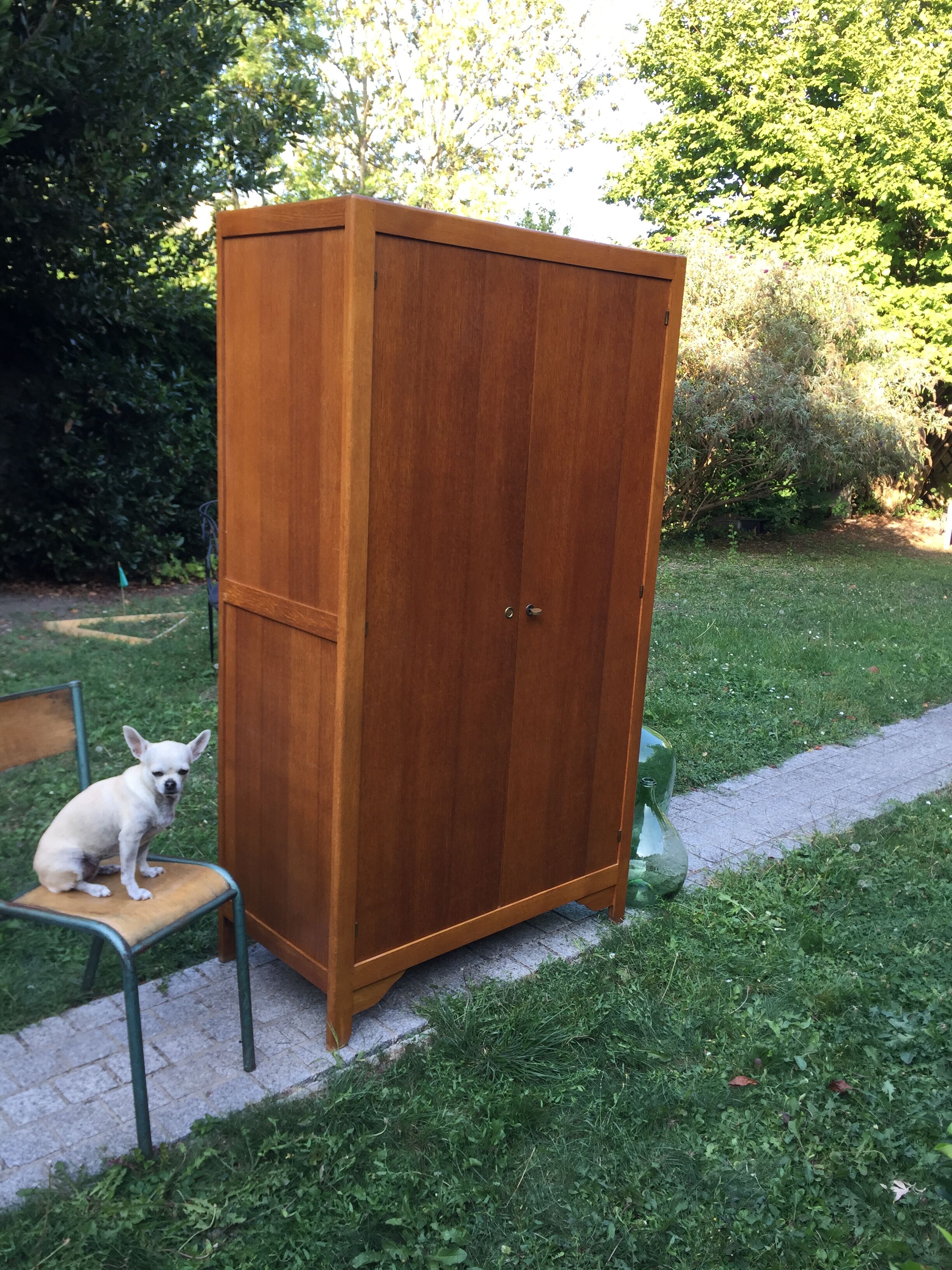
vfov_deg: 61.7
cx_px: 476
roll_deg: -2.1
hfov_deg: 48.2
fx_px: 1063
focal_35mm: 29
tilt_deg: -13.8
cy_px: 635
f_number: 2.2
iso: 32
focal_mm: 4.15
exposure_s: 1/116
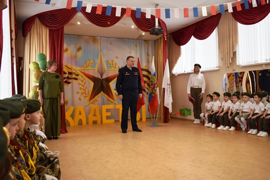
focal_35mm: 32
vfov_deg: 41.7
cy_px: 90
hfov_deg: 59.5
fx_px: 236
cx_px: 135
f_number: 3.8
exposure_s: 1/250
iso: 500
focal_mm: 21
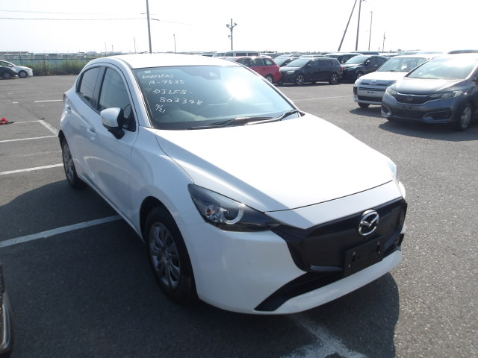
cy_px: 179
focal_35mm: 27
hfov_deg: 65.3
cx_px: 239
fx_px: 373
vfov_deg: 51.4
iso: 100
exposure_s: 1/114
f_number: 10.4
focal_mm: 4.9
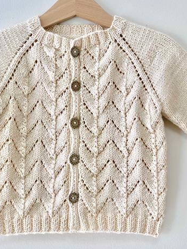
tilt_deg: +1.8
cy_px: 117
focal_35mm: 60
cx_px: 98
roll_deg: +0.1
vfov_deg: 32.2
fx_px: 432
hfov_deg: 24.4
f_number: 2.4
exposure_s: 1/50
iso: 16
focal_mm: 6
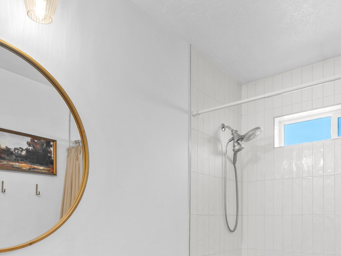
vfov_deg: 43.8
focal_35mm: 30
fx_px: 296
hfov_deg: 59.9
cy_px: 216
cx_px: 182
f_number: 8
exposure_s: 2
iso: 100
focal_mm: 14
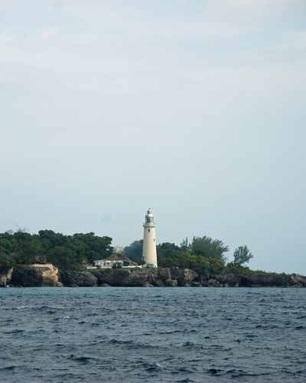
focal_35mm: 191
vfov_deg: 10.1
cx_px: 48
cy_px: 191
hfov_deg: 8.1
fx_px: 2164
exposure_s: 1/500
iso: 125
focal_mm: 90
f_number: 5.6
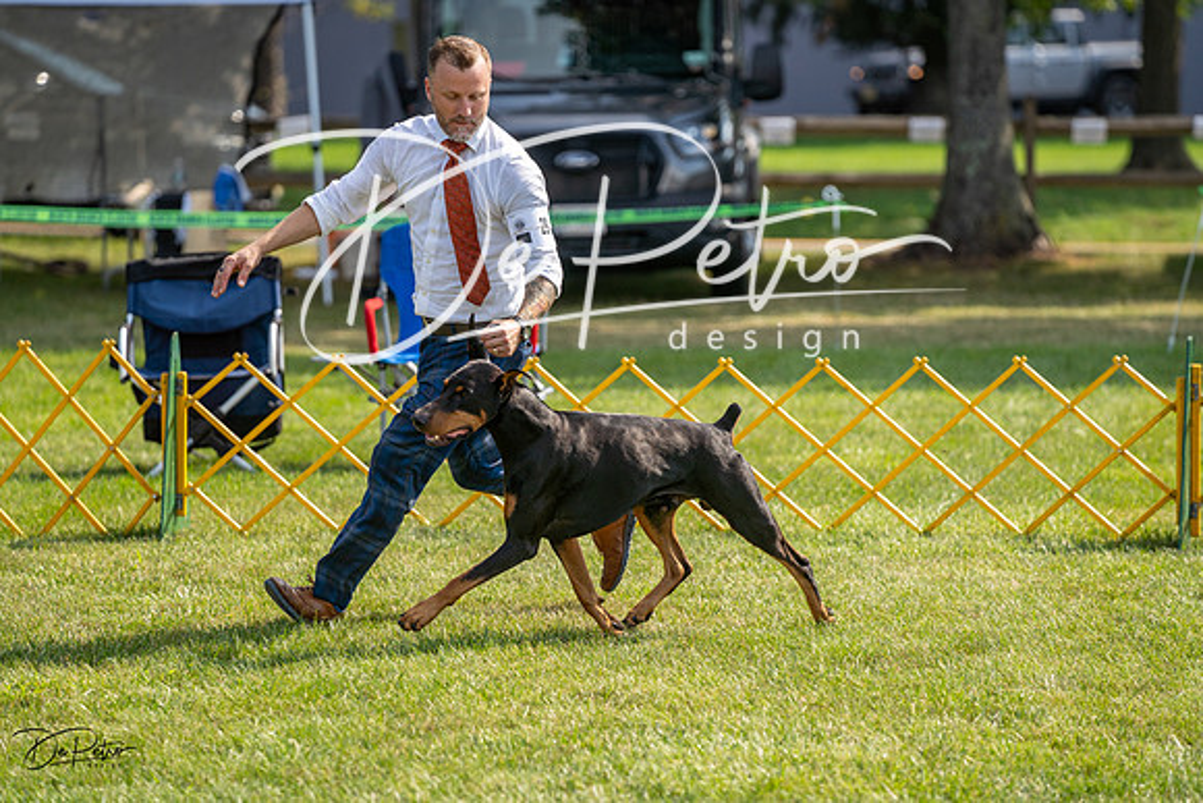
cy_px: 402
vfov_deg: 7.5
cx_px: 602
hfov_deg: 11.3
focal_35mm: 182
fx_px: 6083
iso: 200
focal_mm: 182
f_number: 3.5
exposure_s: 1/1600
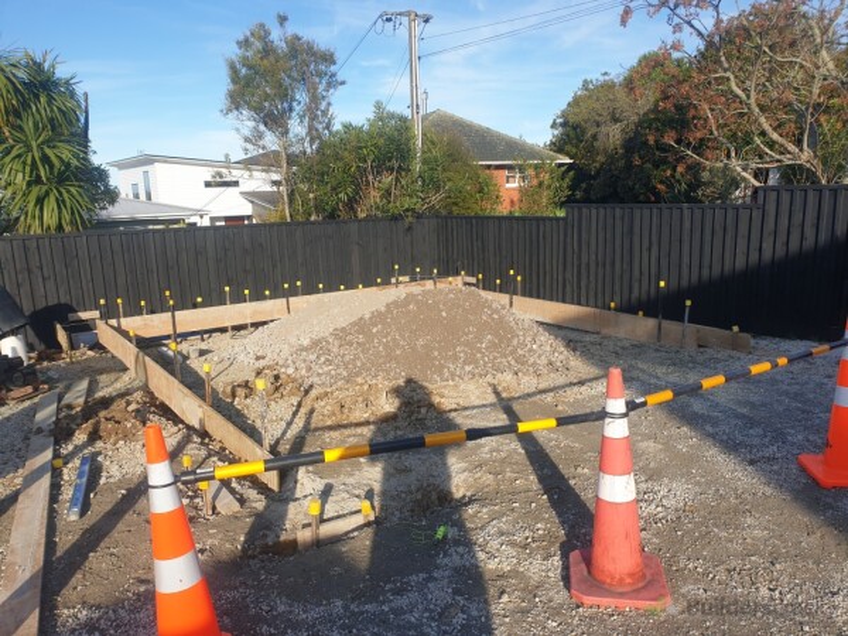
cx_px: 424
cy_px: 318
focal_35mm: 26
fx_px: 637
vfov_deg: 53.1
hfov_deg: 67.3
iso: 50
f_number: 2.4
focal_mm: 4.3
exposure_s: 1/1064
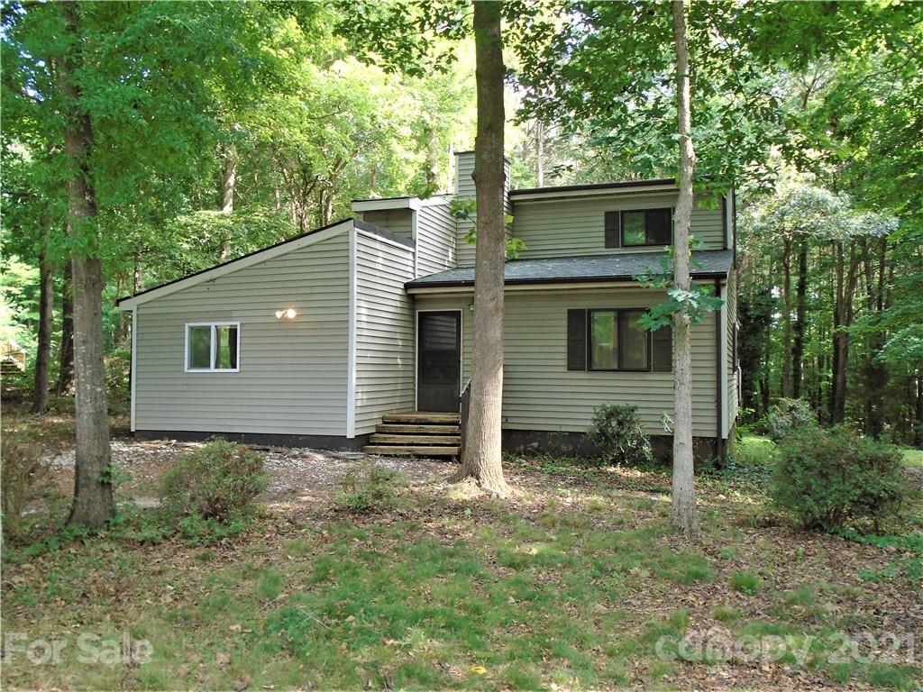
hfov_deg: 58.4
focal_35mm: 31
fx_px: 827
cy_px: 346
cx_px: 462
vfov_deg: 45.4
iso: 100
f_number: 3.5
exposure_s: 1/60
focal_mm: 5.5
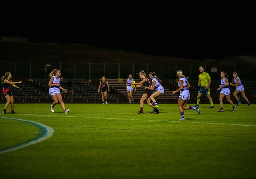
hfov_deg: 9.6
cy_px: 90
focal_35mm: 210
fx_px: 1517
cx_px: 135
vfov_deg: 6.8
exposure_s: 1/800
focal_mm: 200
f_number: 2.8
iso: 3200
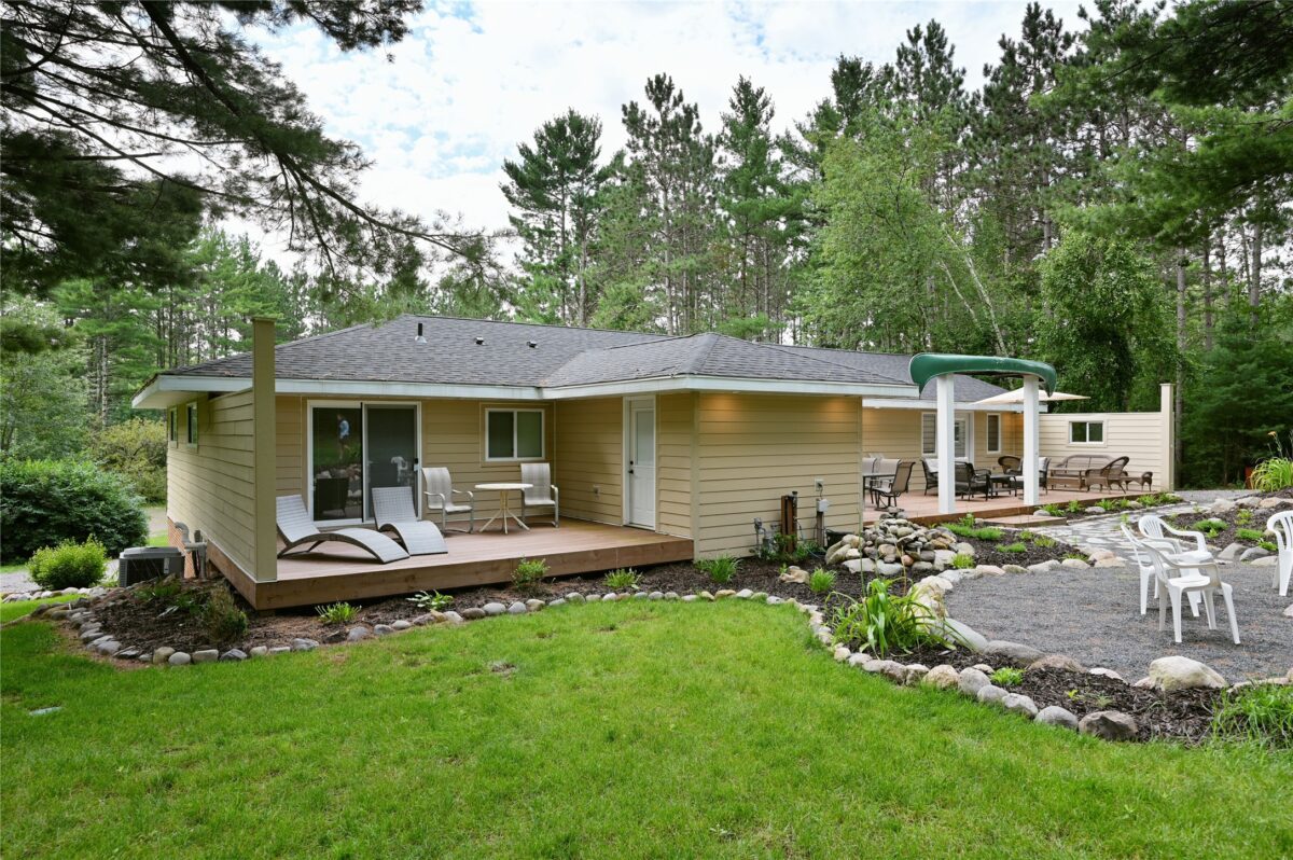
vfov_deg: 58.3
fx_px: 772
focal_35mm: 22
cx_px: 646
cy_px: 430
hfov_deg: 79.9
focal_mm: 21.5
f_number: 5.6
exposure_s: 1/160
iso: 100
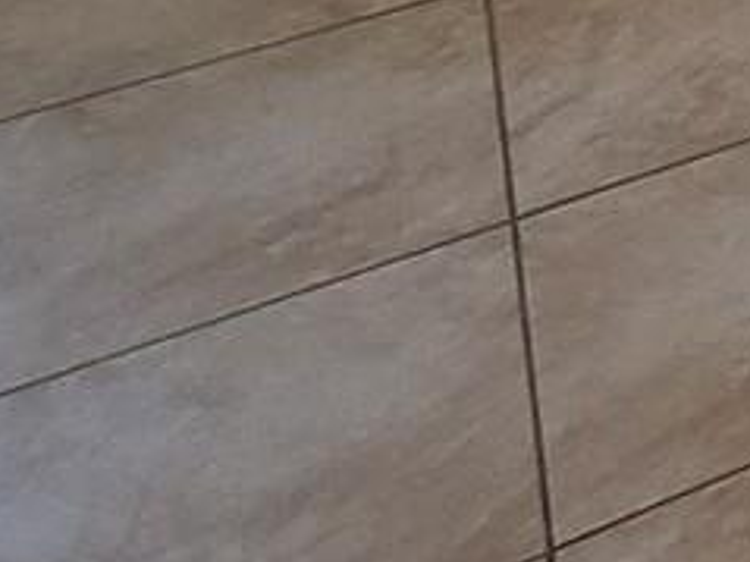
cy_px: -838
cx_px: 2175
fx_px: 1884
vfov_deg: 12.6
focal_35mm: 87
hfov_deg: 12.0
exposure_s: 1/60
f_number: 2.2
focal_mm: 2.2
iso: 200
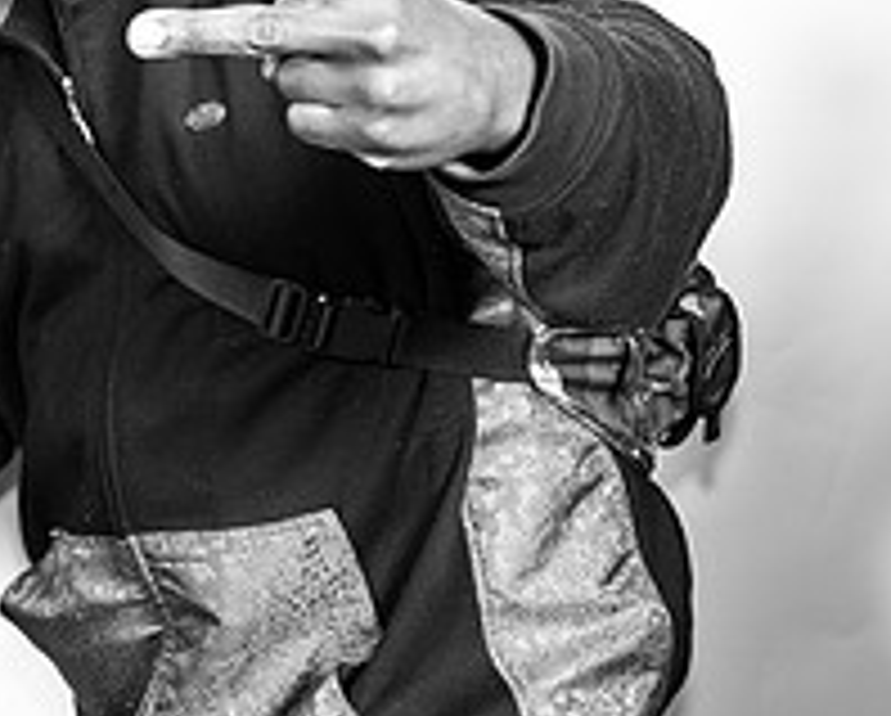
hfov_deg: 12.4
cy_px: -7
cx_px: -207
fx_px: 3988
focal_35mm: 151
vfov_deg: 10.2
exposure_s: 1/200
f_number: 4
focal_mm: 55
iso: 500
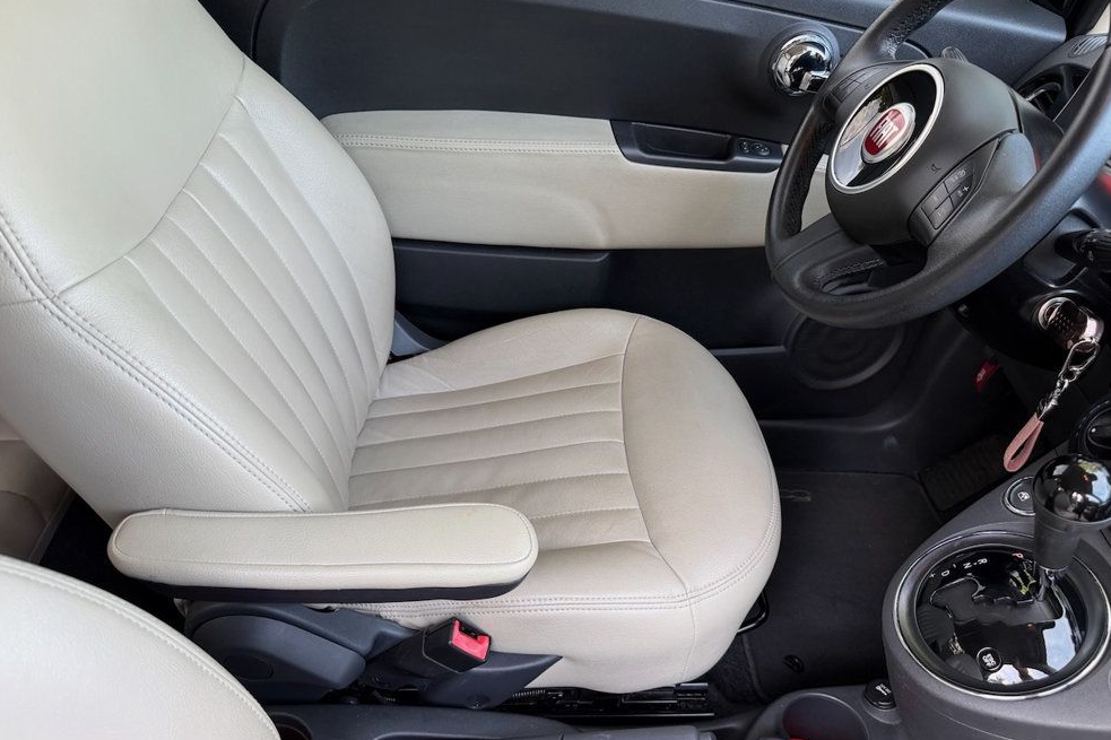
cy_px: 402
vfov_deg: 49.5
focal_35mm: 26
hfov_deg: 69.4
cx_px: 556
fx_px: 802
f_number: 1.78
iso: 160
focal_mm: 6.76
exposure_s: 1/121
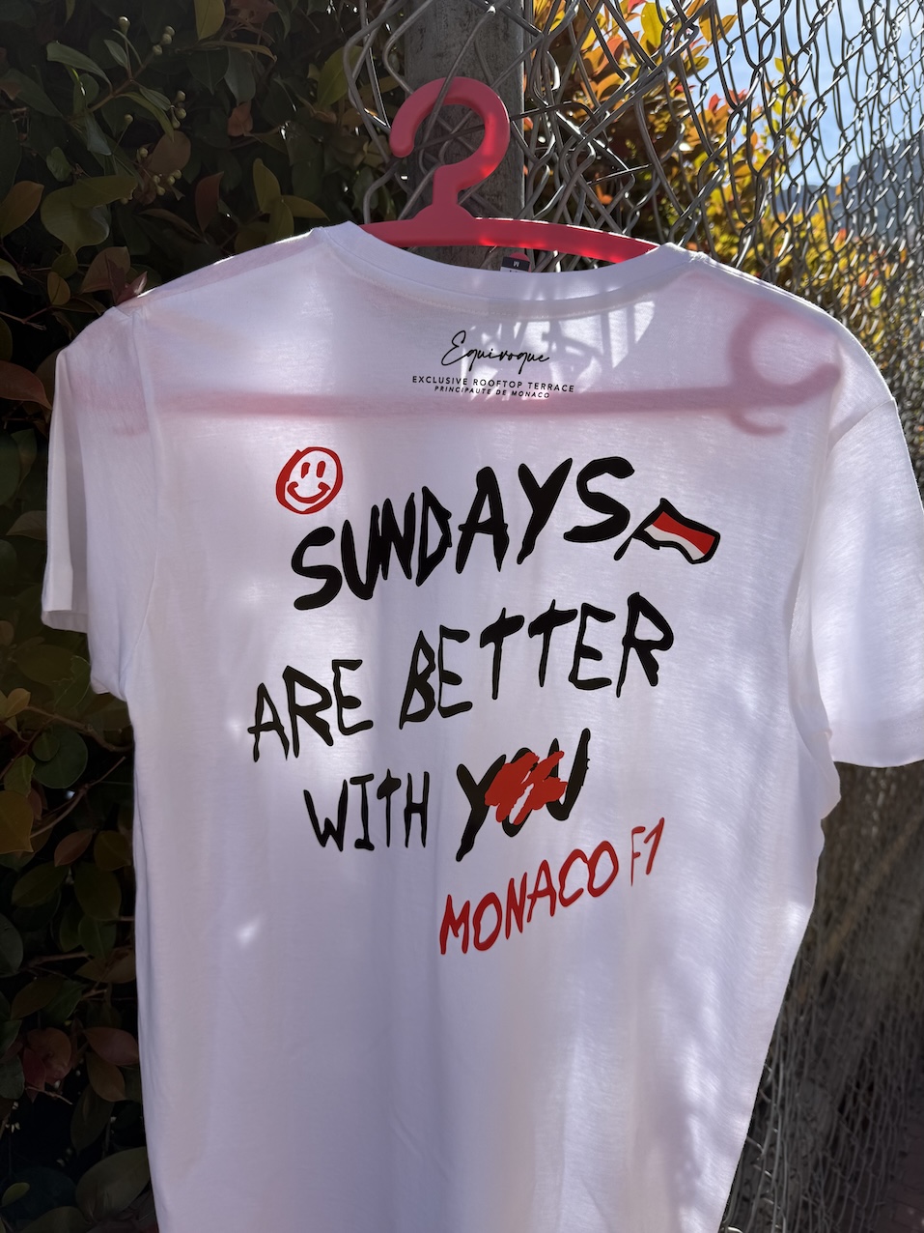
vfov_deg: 71.6
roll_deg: +0.8
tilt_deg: -7.4
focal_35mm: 24
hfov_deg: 56.8
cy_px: 616
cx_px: 462
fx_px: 854
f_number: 1.78
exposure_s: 1/3145
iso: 80
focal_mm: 6.76
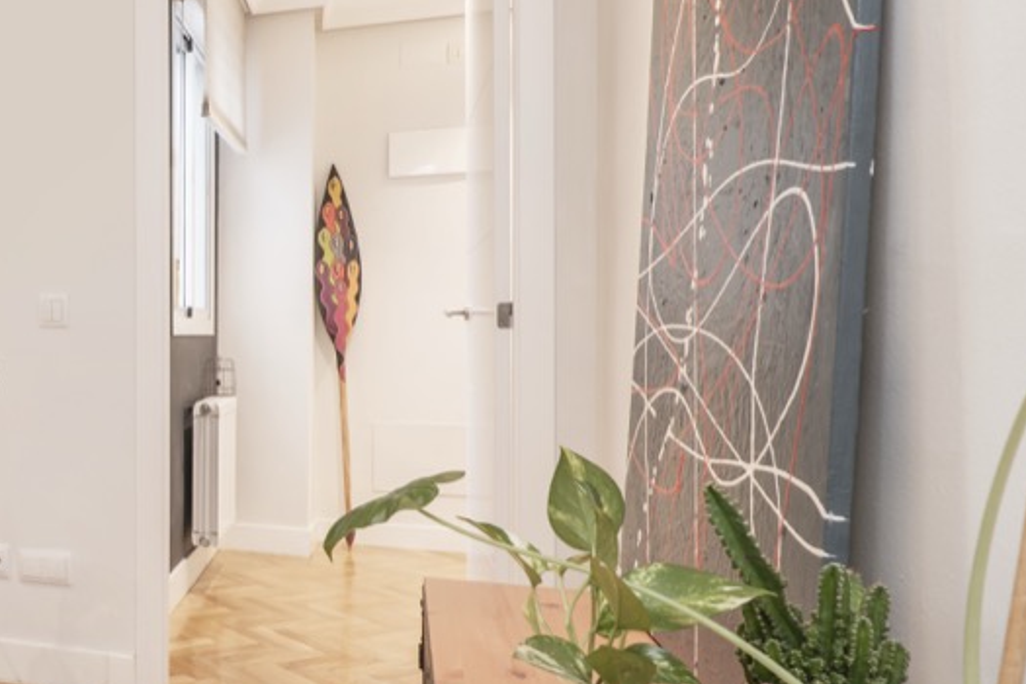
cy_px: 337
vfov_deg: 41.1
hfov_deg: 44.1
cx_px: -117
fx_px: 912
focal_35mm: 32
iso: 100
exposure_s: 1/1.25
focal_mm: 14
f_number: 10
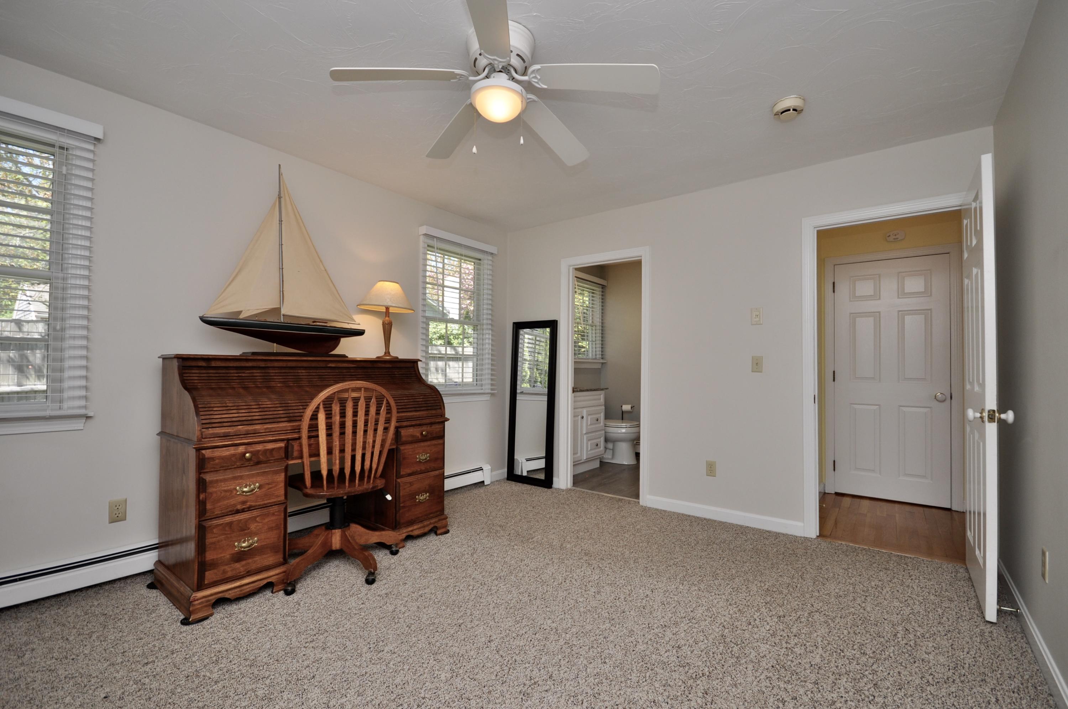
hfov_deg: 100.5
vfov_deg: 77.2
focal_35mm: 15
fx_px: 444
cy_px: 354
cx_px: 534
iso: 200
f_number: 5.6
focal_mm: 10
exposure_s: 1/60
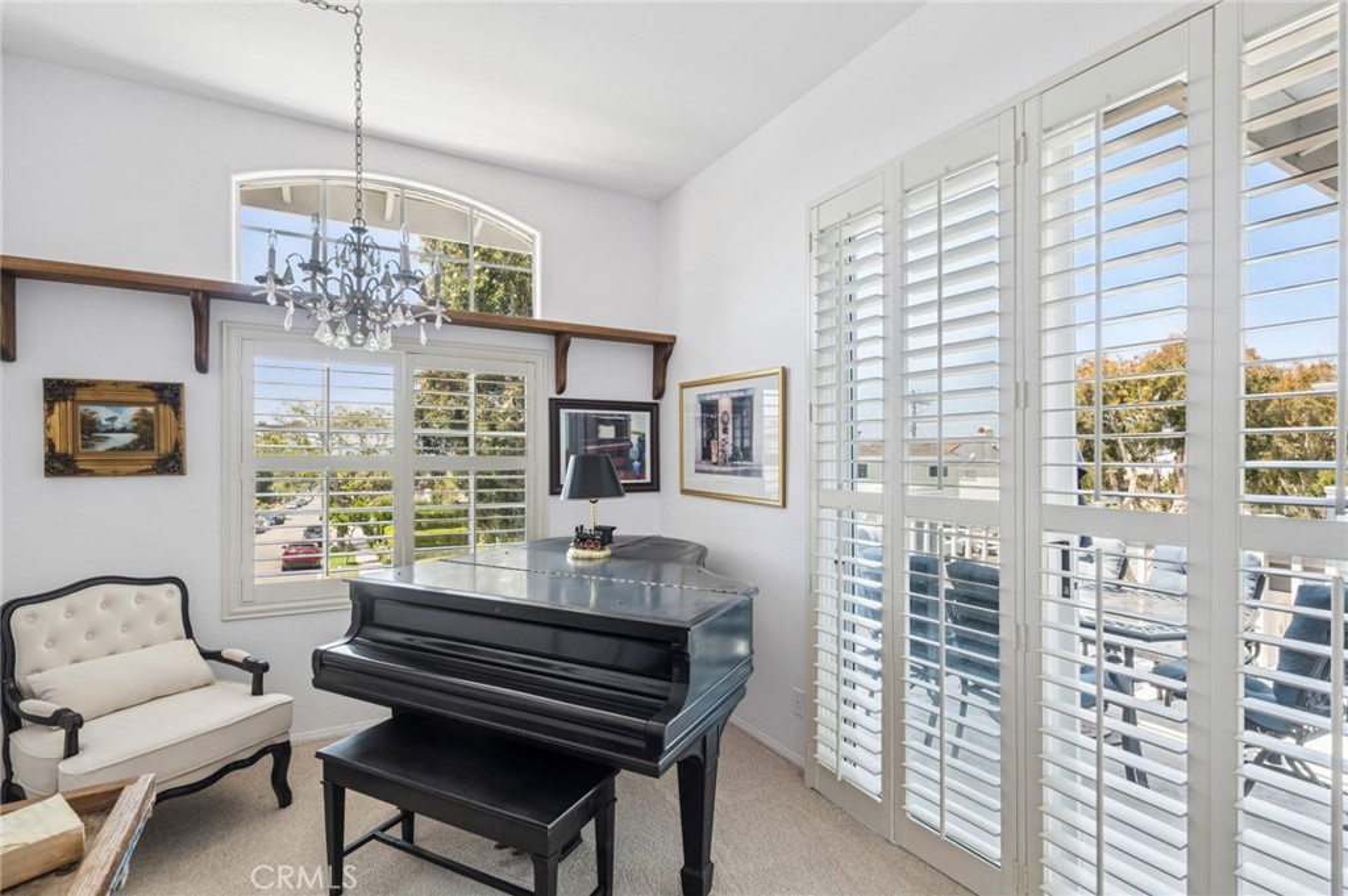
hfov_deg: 96.8
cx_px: 674
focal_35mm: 16
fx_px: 599
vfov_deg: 73.7
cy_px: 448
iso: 125
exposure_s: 1/30
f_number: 9
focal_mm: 16
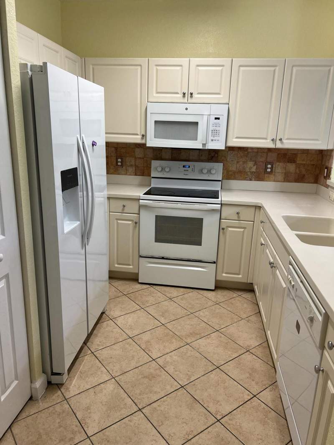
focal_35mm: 26
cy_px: 222
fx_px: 334
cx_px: 167
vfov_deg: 67.3
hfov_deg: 53.1
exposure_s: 1/60
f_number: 1.5
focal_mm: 5.7
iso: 80
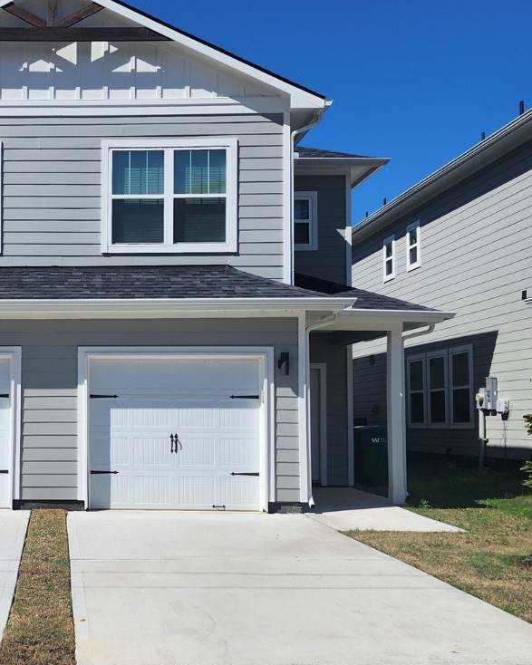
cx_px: 29
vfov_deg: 39.5
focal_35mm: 47
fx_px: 925
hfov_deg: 30.3
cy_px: 367
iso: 12
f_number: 1.8
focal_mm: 6.4
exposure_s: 1/2140
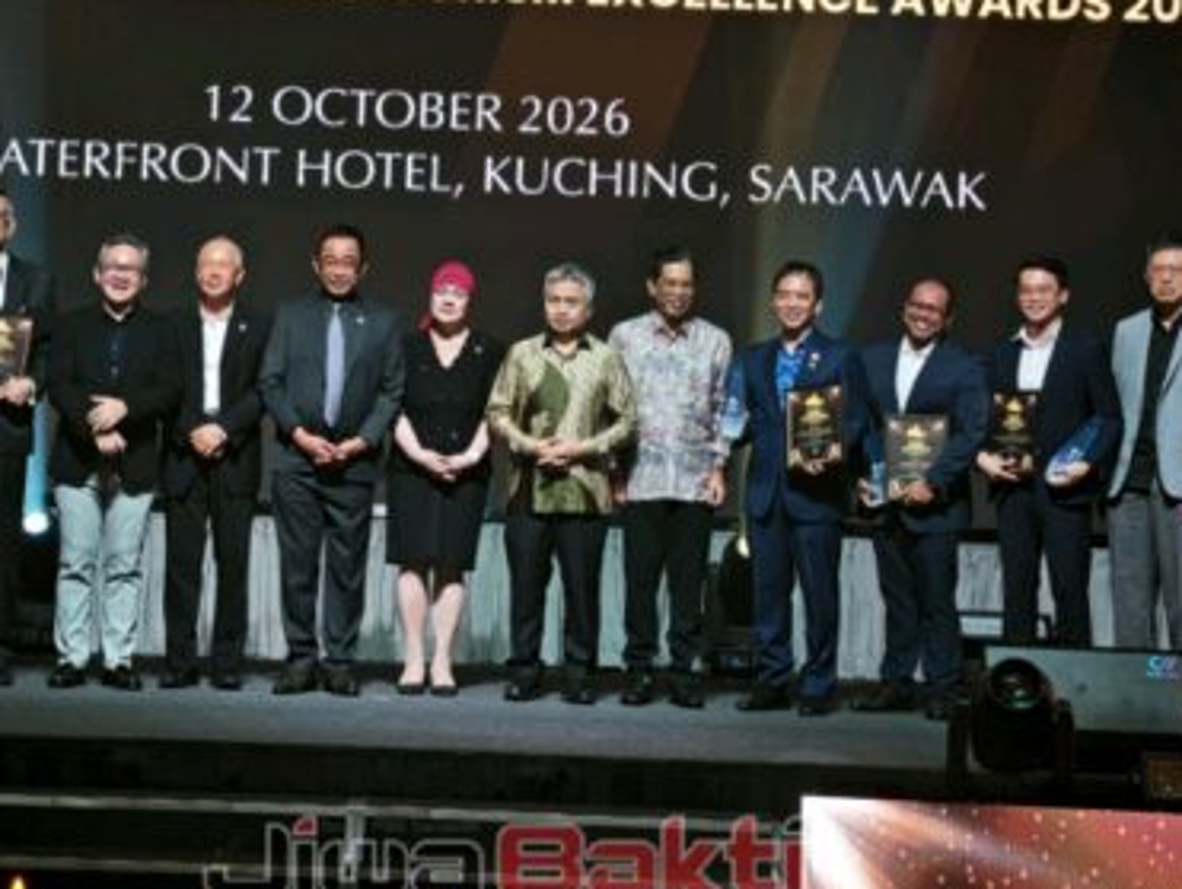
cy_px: 252
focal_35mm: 105
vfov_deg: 14.1
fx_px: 3589
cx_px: 472
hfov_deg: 18.7
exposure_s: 1/120
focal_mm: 6.83
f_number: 2
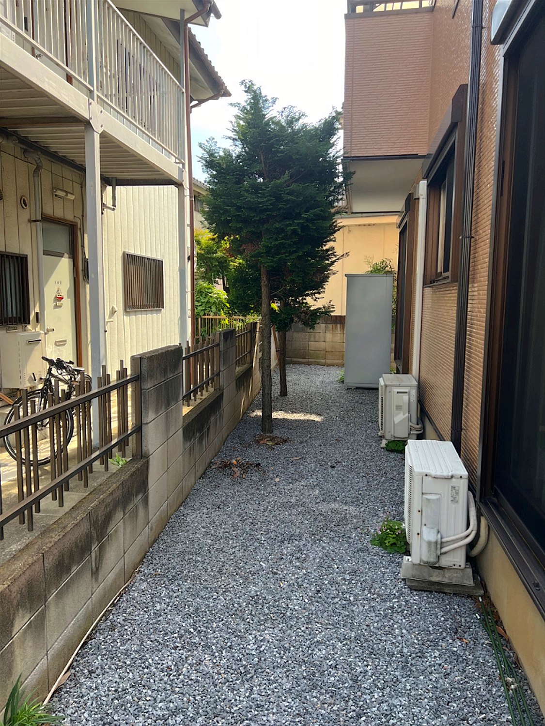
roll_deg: -1.1
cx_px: 272
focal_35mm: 26
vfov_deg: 67.3
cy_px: 363
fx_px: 546
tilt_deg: -6.2
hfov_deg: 53.1
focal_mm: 5.7
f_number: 1.5
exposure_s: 1/709
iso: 50
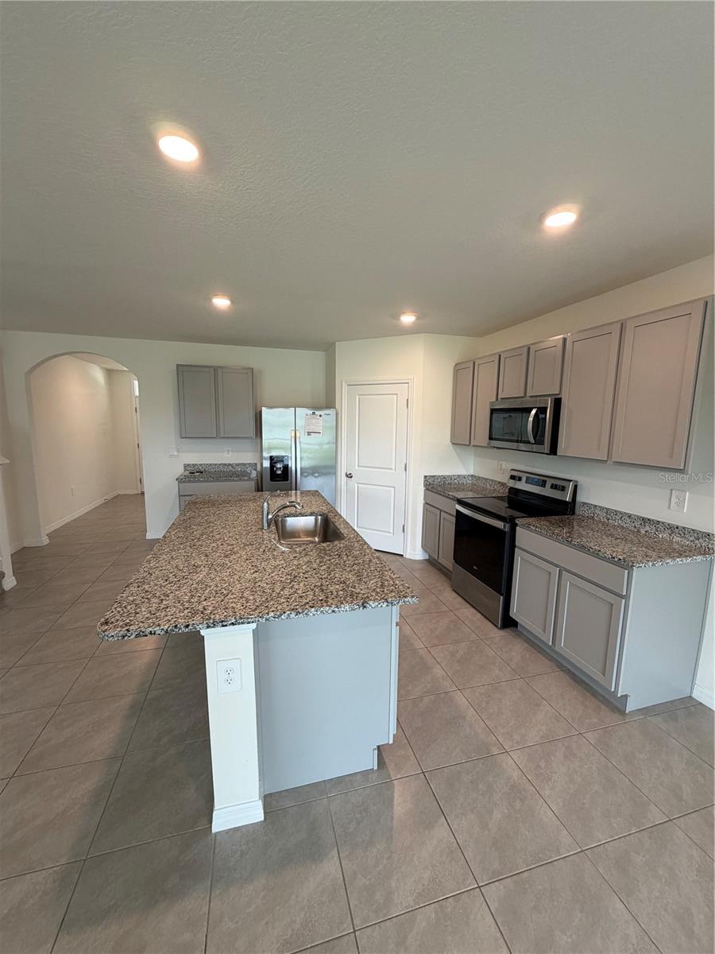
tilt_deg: -7.4
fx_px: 386
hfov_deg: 85.7
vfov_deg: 102.1
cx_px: 358
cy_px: 477
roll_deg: -1.8
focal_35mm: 14
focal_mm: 2.22
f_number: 2.2
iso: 250
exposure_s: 1/120
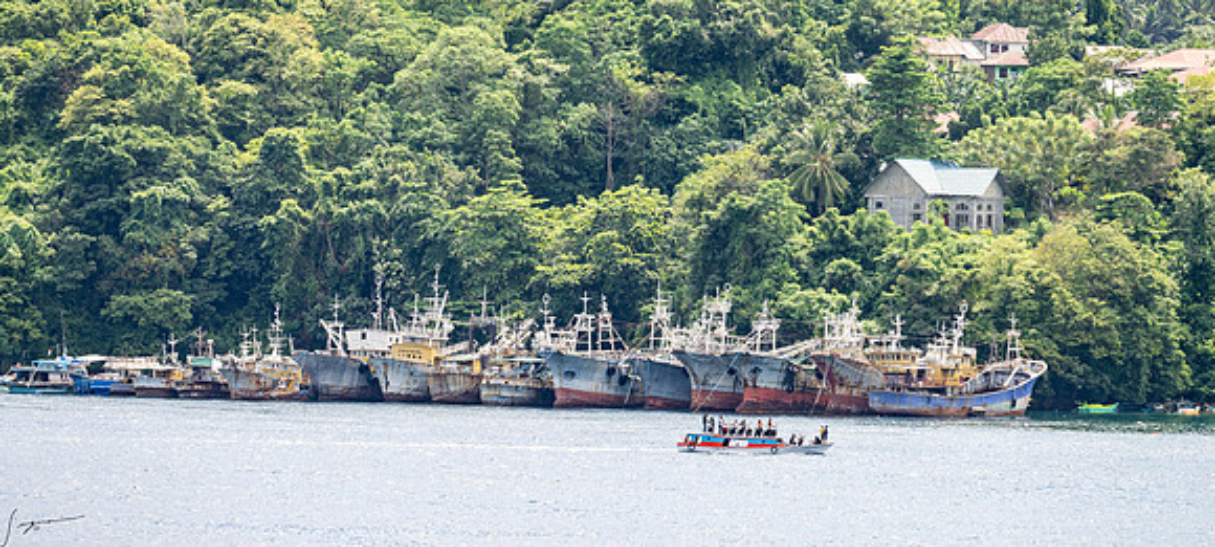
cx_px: 608
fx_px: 10458
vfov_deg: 3.0
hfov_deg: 6.6
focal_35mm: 340
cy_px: 337
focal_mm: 310
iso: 360
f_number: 8
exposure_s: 1/500
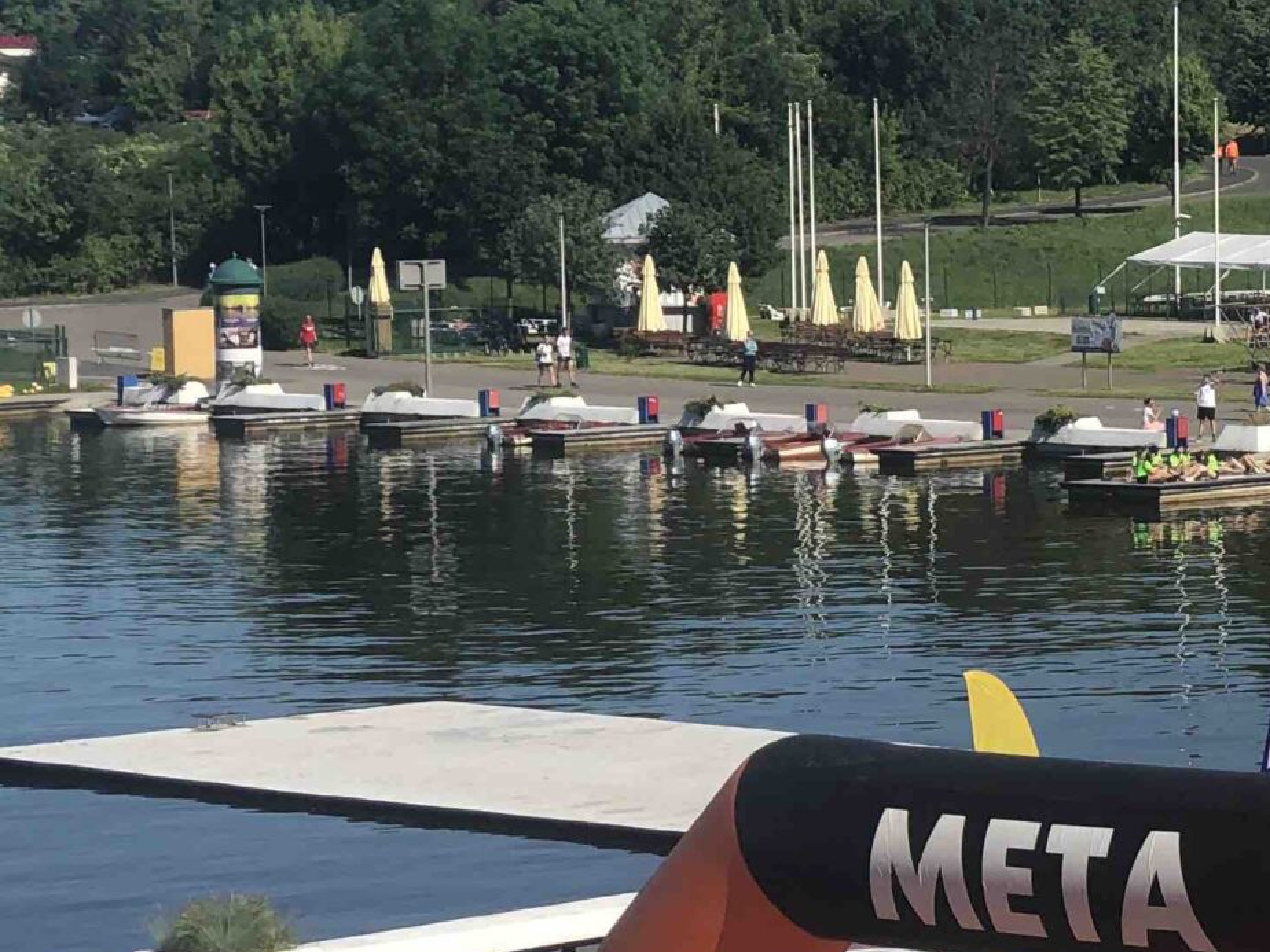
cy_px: 746
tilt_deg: -6.8
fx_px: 5283
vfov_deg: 10.3
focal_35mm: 144
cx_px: 1715
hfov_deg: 13.2
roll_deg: +0.7
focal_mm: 6
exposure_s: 1/1185
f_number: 2.4
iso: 16
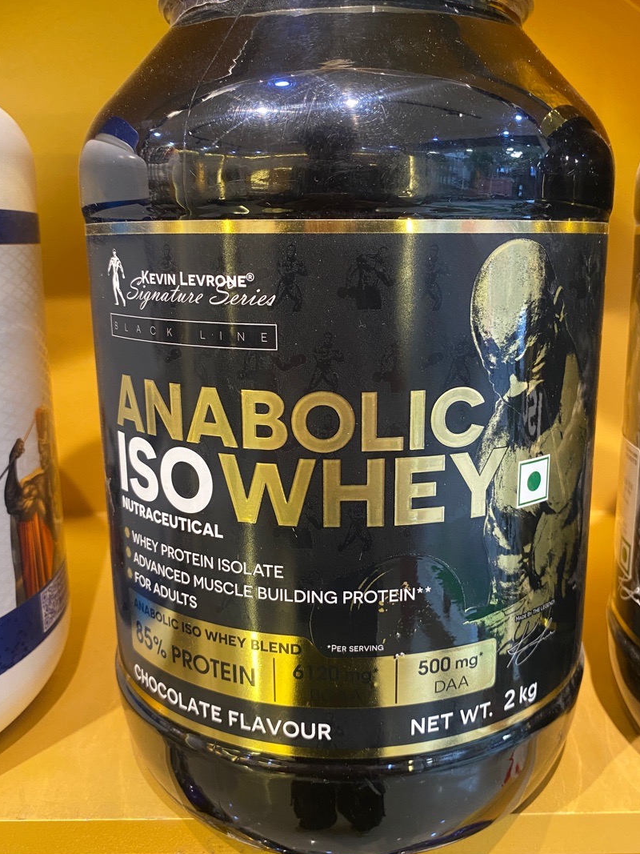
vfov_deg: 60.0
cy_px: 427
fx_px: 740
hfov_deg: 46.8
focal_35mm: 30
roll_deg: +0.6
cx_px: 342
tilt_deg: -10.6
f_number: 1.8
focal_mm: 4.25
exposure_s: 1/50
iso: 160
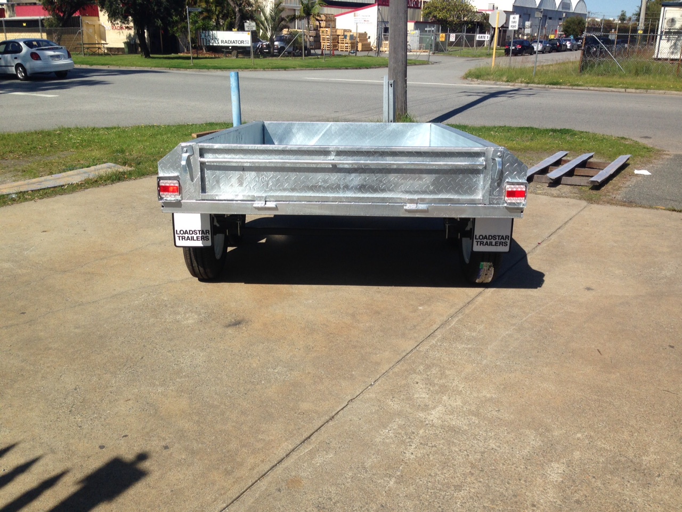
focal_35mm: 33
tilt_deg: -20.8
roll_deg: -0.7
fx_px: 650
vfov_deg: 42.9
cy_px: 256
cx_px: 341
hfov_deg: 55.4
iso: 50
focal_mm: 4.12
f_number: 2.4
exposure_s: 1/1938
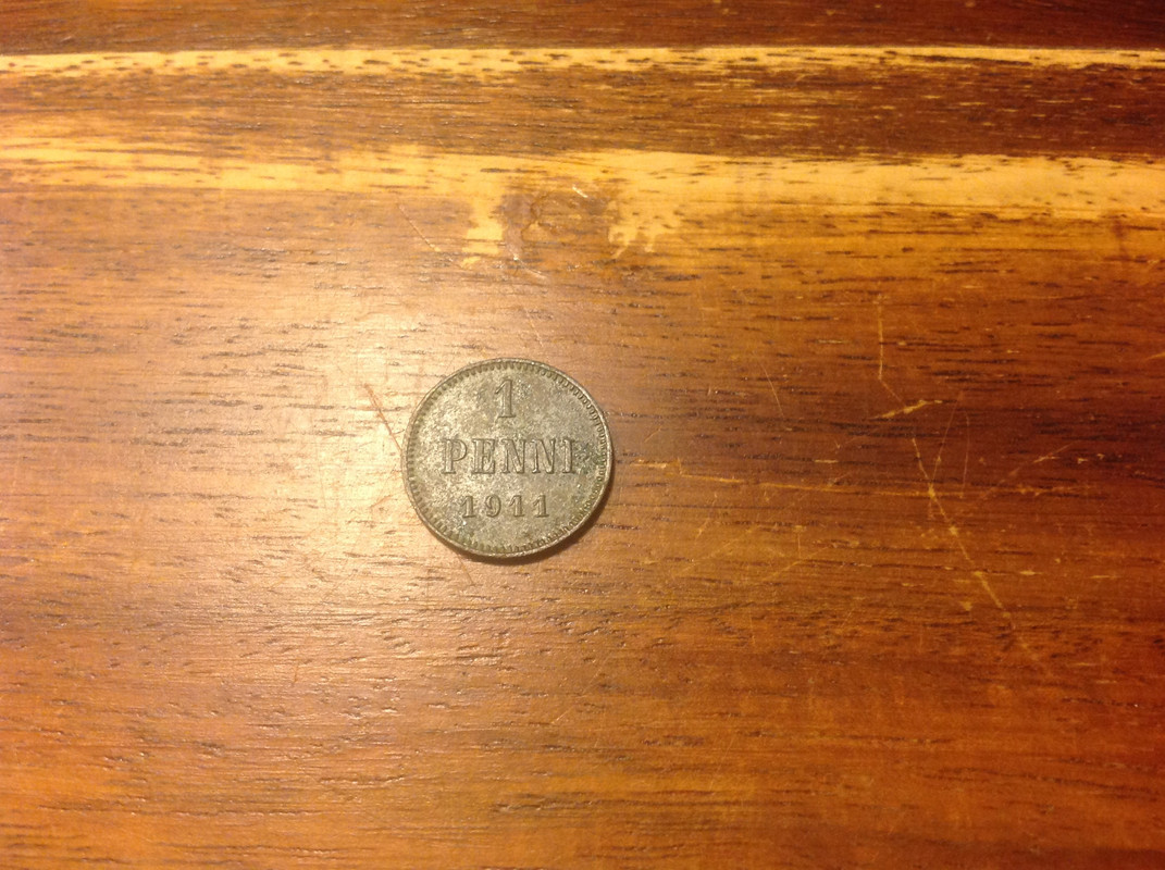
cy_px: 435
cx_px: 582
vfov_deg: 40.6
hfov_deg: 52.7
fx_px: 1176
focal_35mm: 35
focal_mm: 4.28
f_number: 2.4
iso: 200
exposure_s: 1/17
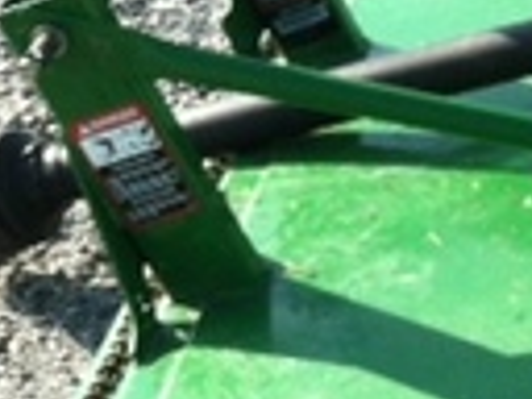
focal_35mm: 148
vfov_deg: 10.0
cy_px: 337
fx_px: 2275
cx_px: 1052
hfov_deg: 11.9
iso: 80
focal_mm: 3.85
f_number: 2.8
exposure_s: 1/448
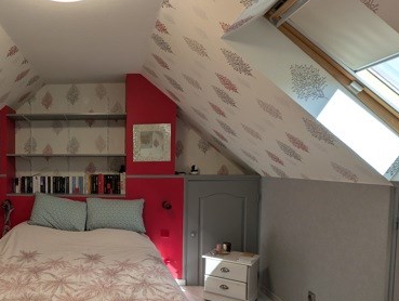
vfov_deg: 52.6
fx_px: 300
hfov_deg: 62.1
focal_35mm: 26
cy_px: 188
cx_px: 85
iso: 50
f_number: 1.95
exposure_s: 1/51.1
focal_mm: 2.23
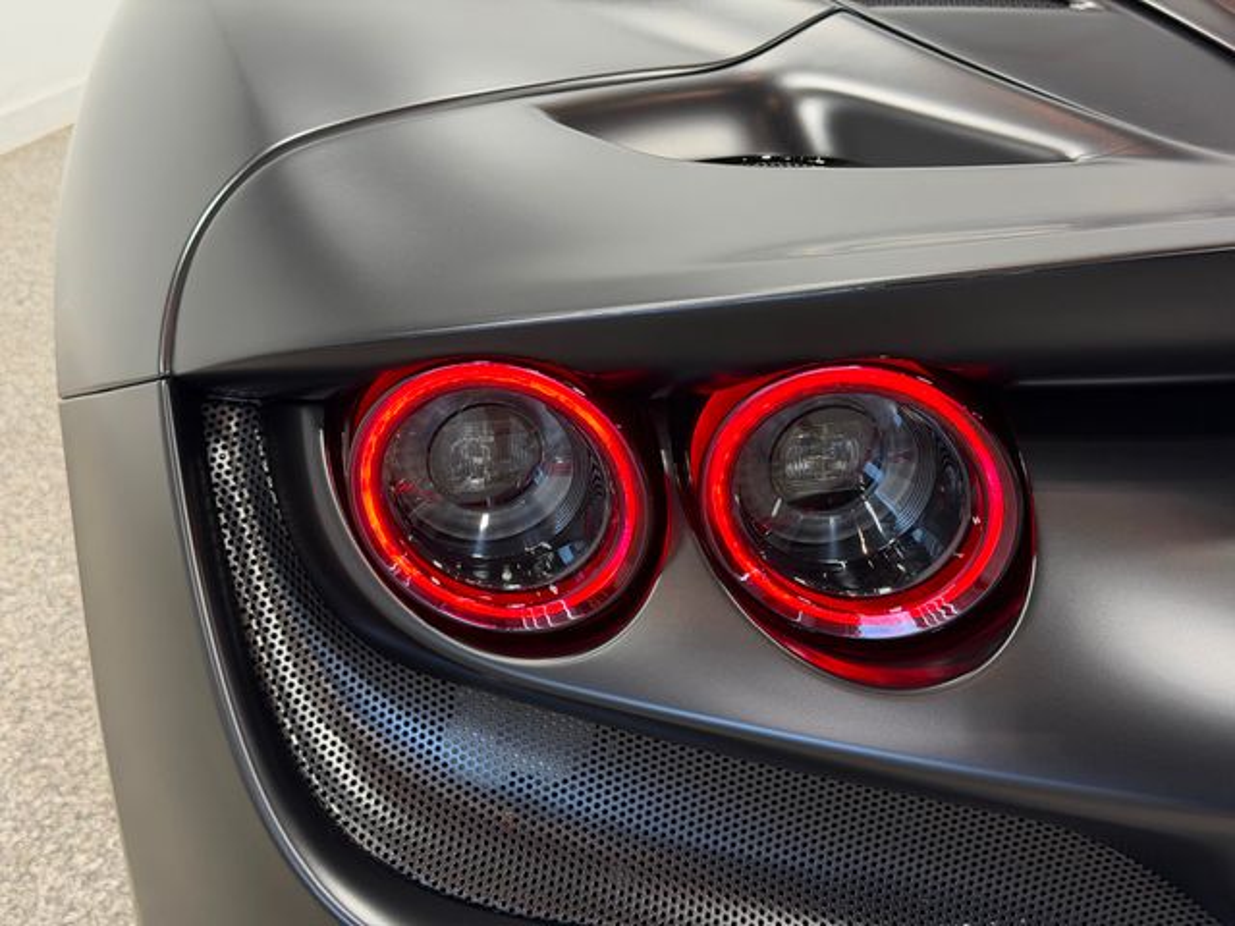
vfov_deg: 30.3
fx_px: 1713
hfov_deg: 39.7
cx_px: 618
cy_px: 463
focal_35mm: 48
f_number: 1.78
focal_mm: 6.76
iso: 100
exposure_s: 1/120
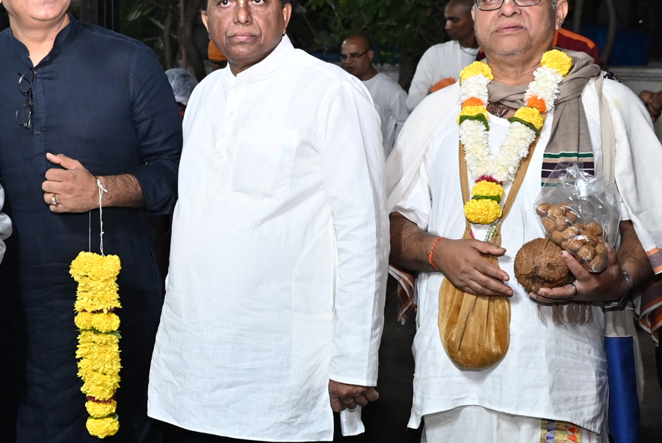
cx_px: 86
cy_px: 201
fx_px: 1197
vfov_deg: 21.0
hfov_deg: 29.8
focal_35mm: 65
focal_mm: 24
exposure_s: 1/160
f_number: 4
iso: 1600
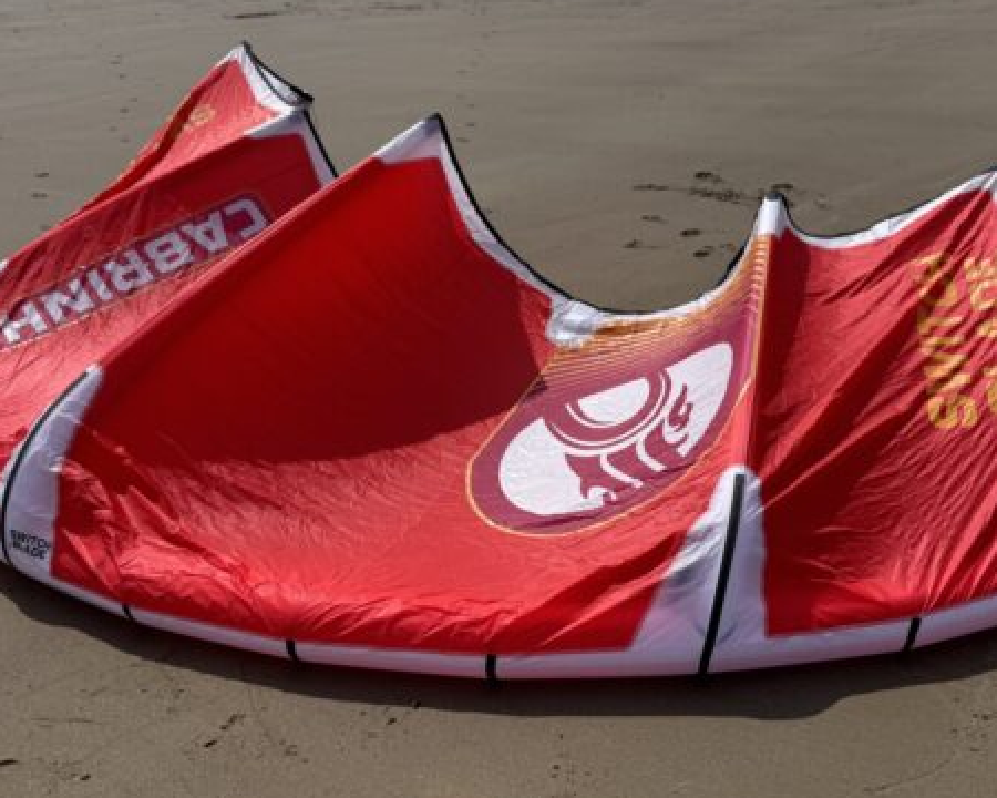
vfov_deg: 37.3
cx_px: 580
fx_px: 1180
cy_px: 370
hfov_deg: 45.6
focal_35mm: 40
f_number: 1.78
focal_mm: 6.76
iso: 80
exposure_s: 1/9009
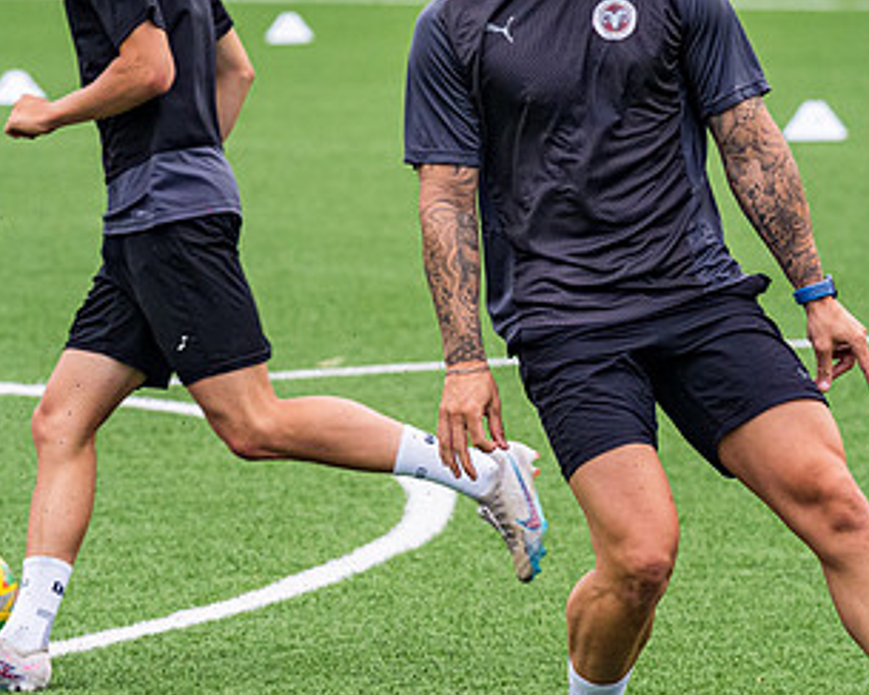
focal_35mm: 375
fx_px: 9645
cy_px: 334
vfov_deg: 4.1
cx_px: 288
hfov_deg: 5.2
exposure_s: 1/1000
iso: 800
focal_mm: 135
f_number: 4
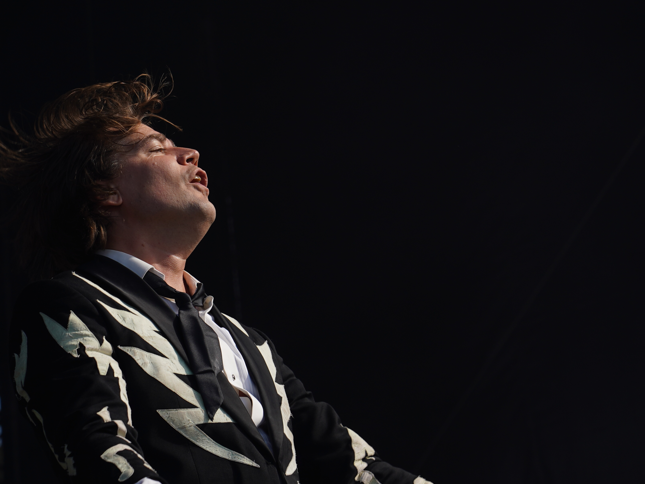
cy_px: 288
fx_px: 3522
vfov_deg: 7.9
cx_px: 302
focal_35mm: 189
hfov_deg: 10.5
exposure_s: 1/400
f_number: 7.1
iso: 100
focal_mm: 105
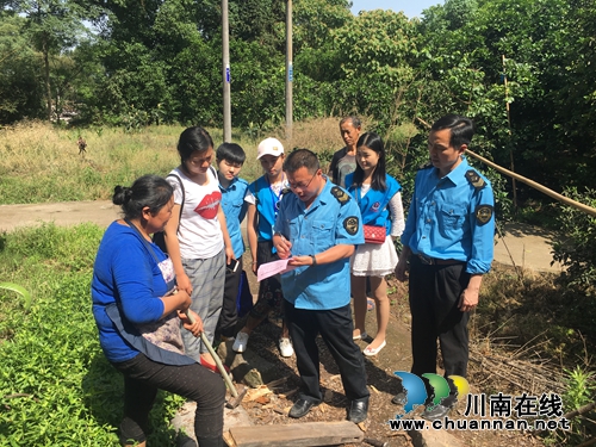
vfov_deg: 48.2
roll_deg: +1.1
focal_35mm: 29
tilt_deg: -14.0
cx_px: 298
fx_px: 499
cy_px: 224
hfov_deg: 61.7
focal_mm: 4.15
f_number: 2.2
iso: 25
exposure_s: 1/1131
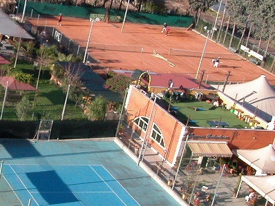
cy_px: 107
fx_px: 715
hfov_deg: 20.6
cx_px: -38
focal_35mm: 90
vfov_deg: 16.4
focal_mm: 7.1
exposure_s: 1/250
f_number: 5.6
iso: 100
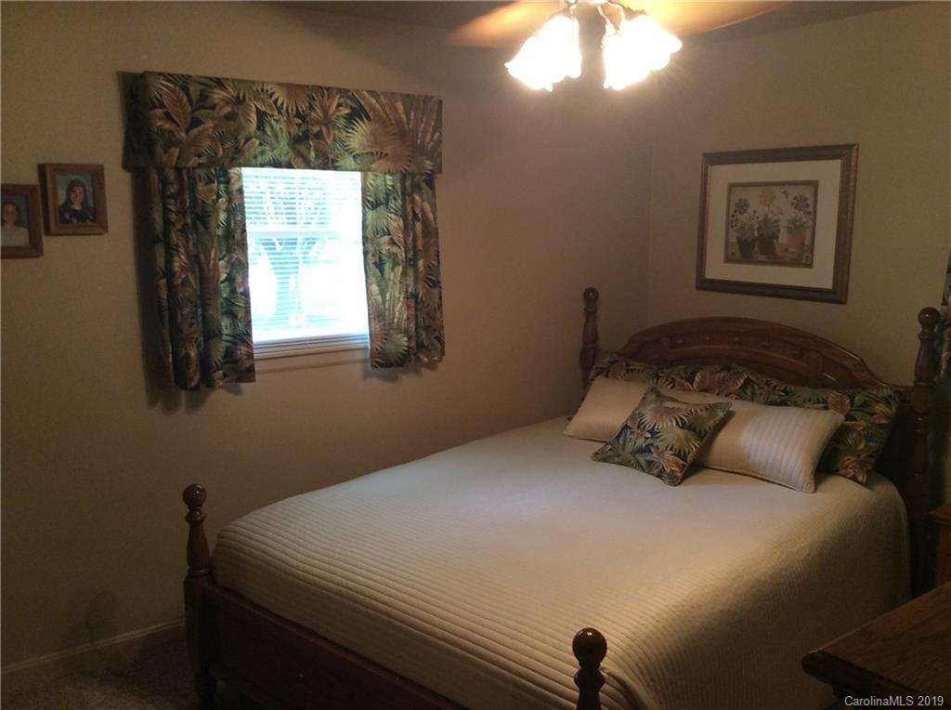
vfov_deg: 44.0
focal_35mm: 32
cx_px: 476
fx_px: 877
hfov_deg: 56.9
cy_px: 355
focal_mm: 3.3
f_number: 2.4
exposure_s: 1/24
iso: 80
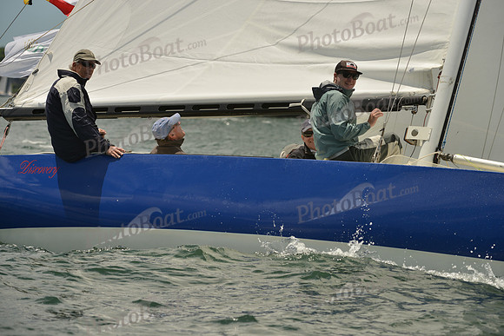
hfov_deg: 9.4
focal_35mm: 220
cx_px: 252
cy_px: 168
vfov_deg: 6.2
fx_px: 3081
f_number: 7.1
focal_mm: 220
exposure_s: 1/1000
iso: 200
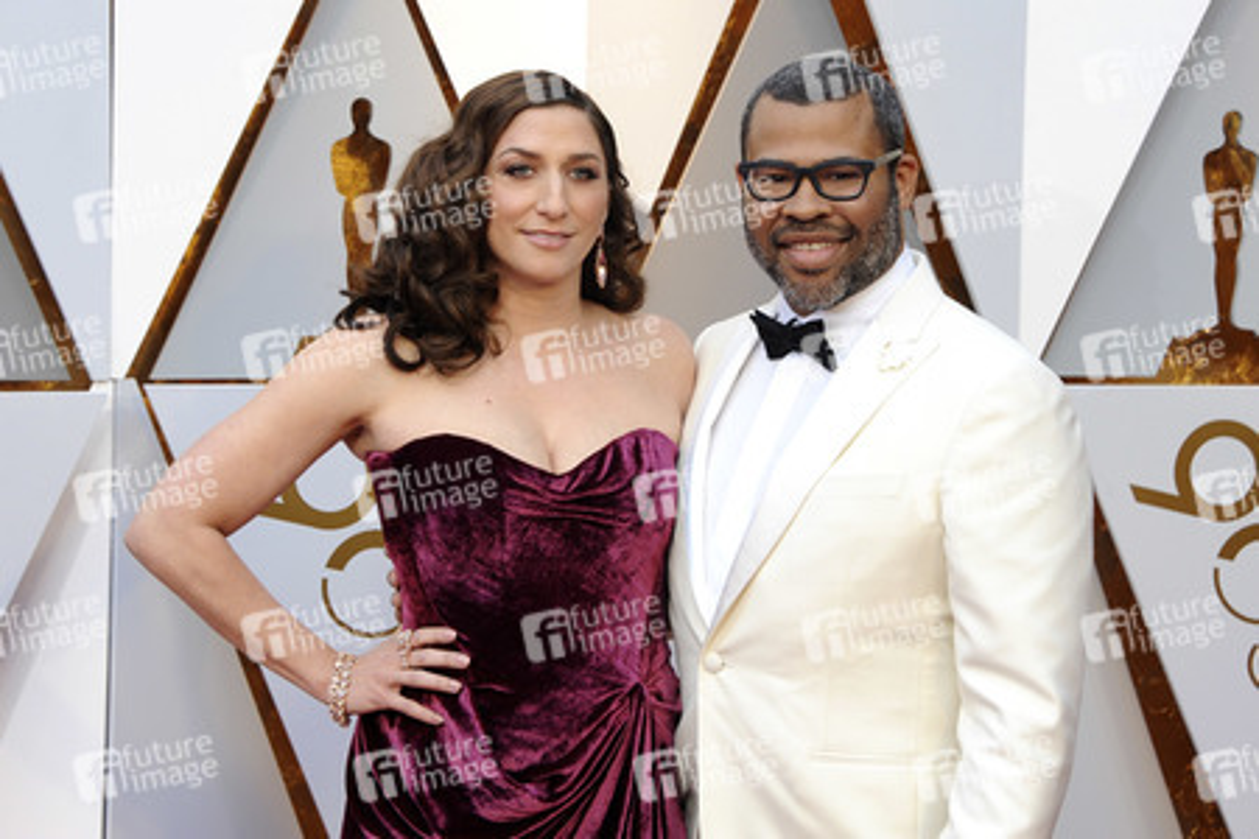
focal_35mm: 82
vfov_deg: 16.7
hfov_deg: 24.8
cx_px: 630
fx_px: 2867
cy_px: 420
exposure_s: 1/250
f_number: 6.3
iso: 1000
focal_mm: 82
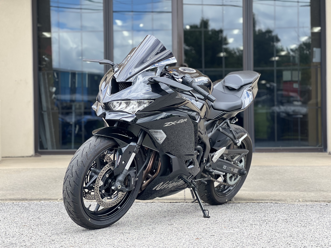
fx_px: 736
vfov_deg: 19.1
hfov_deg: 25.3
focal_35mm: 77
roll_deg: -0.8
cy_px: 124
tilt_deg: -0.5
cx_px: 166
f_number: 2.8
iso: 20
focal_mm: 9
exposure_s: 1/121
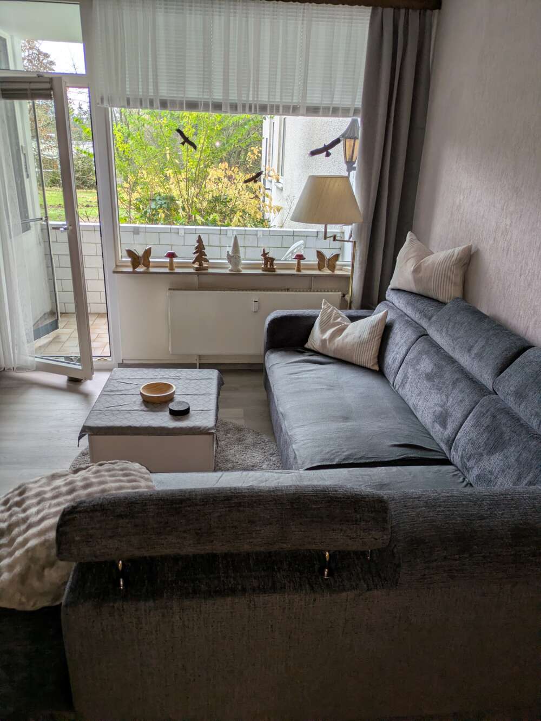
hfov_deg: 54.9
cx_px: 270
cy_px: 360
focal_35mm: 25
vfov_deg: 69.4
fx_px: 521
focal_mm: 5.43
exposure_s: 1/50
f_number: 1.89
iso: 79
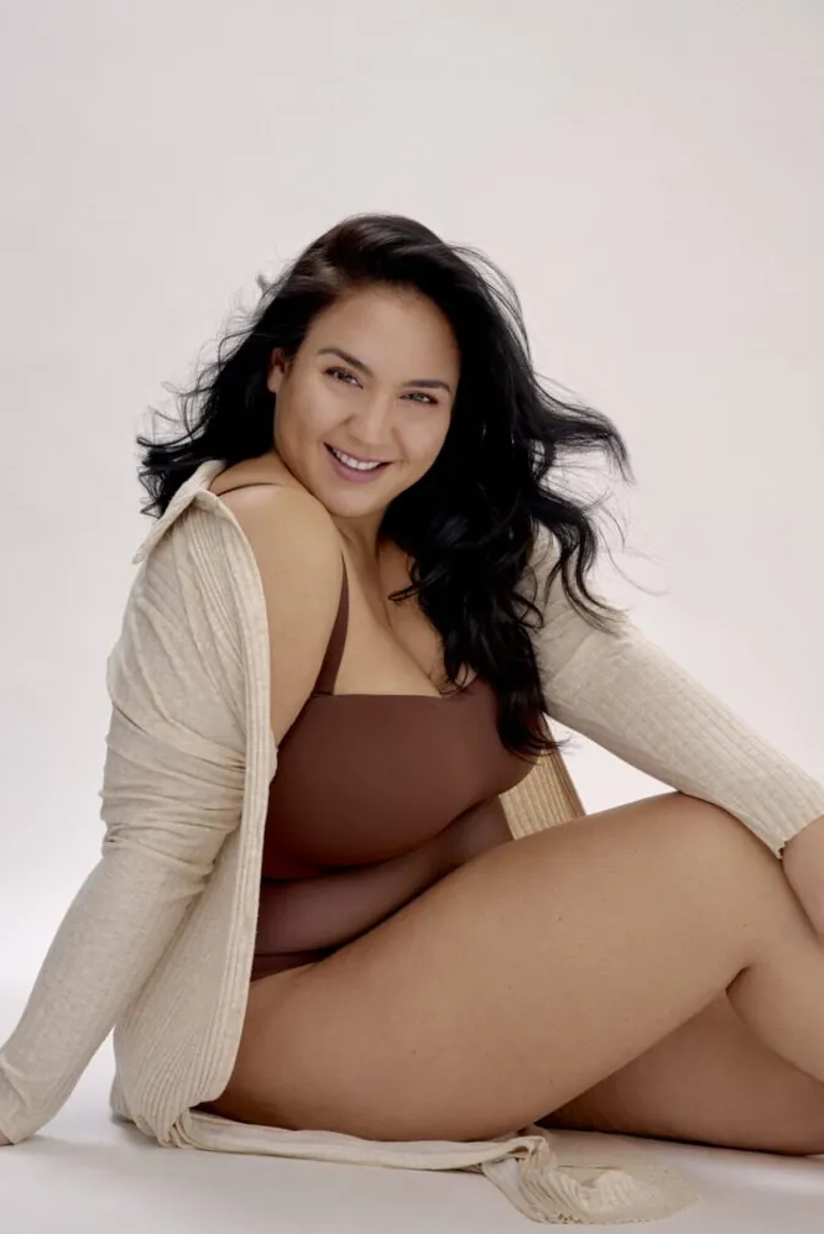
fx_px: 1818
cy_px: 624
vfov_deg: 37.5
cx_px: 403
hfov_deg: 25.5
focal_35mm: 53
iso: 200
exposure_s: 1/125
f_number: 8
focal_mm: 49
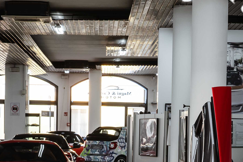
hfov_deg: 15.3
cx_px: 80
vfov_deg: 10.1
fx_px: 904
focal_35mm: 134
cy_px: 172
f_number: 11
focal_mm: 40
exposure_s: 1/1.67
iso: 200
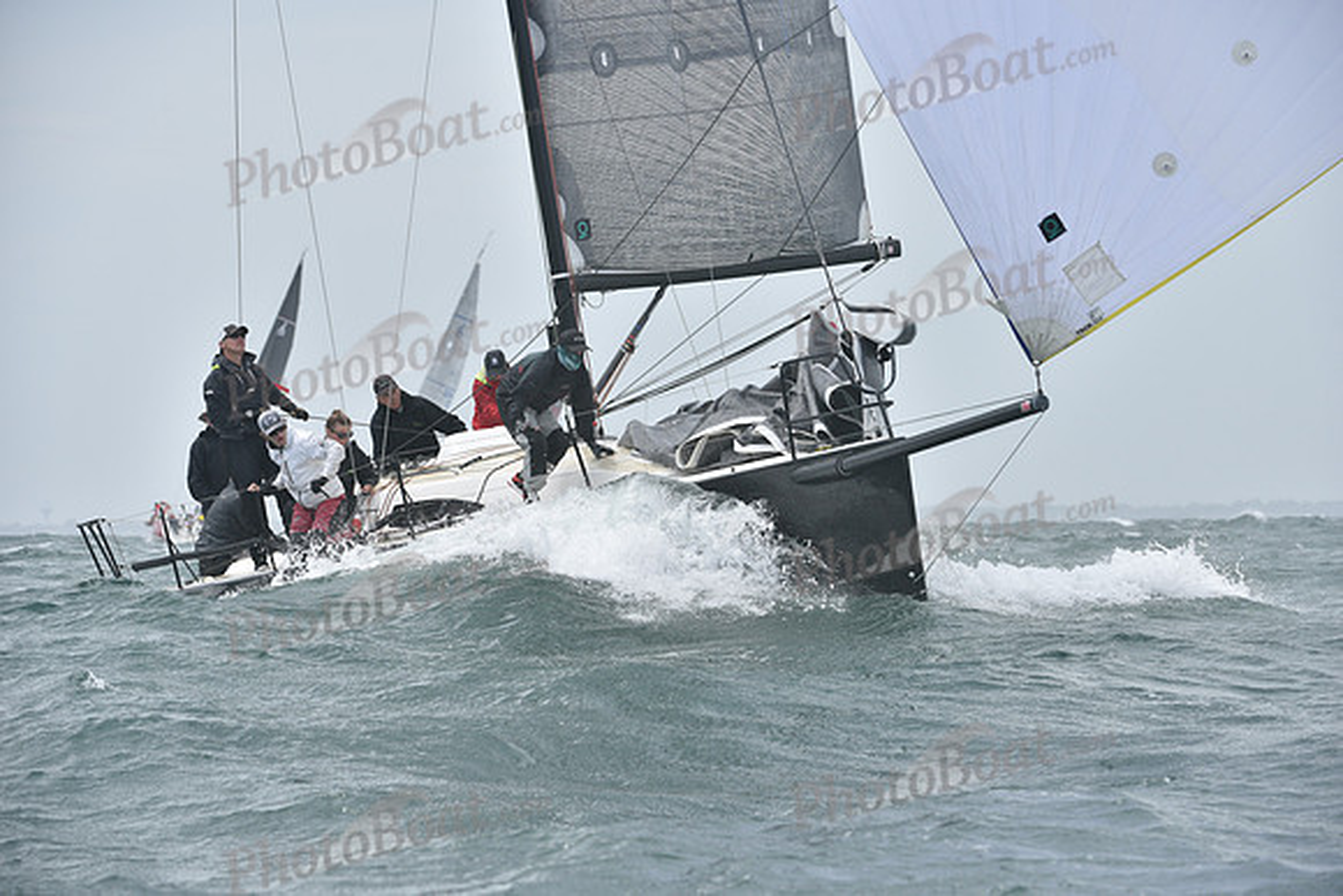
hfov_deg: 10.3
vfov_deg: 6.9
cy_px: 448
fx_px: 7463
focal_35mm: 200
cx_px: 672
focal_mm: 200
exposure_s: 1/1000
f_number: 8
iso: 320
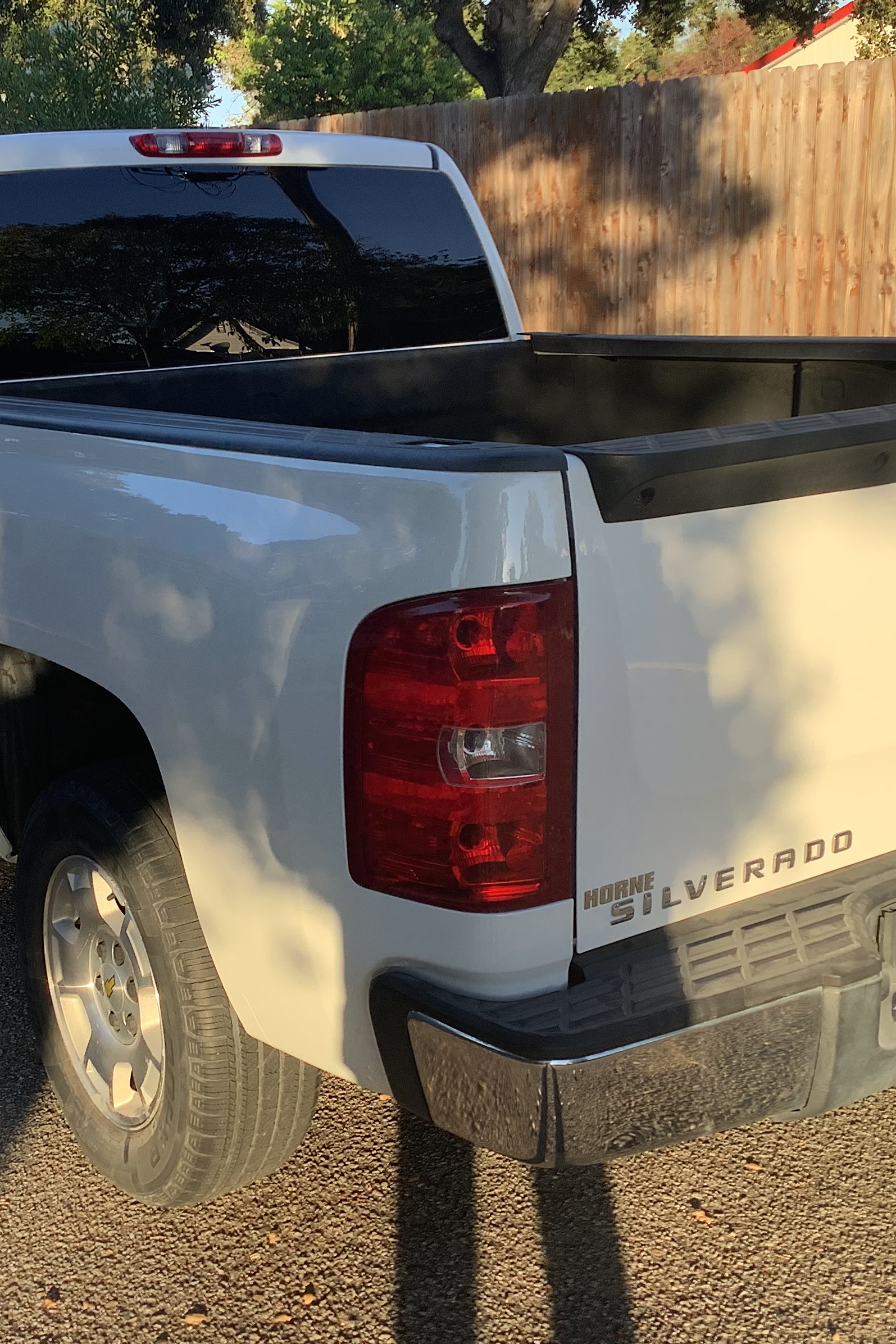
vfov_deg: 44.5
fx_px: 1642
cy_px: 669
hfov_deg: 30.4
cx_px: 363
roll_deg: +0.3
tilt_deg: -19.7
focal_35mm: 44
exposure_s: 1/238
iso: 25
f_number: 2.4
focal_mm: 3.3
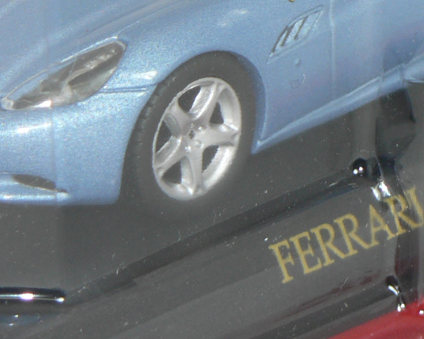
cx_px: 240
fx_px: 6061
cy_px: -64
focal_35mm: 483
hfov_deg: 4.0
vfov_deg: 3.2
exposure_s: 1/60
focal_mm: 24.1
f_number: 3.3
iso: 80
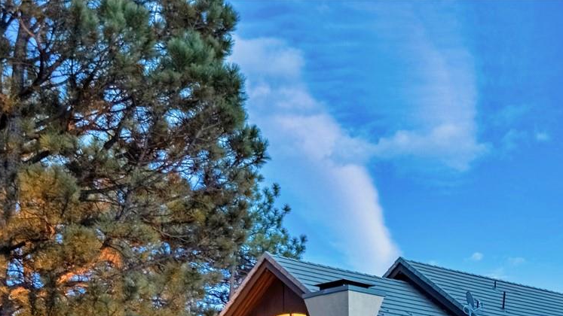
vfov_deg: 16.0
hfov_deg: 29.3
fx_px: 1045
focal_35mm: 70
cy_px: 449
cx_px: 474
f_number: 3.6
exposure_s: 1/10
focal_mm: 15
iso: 640
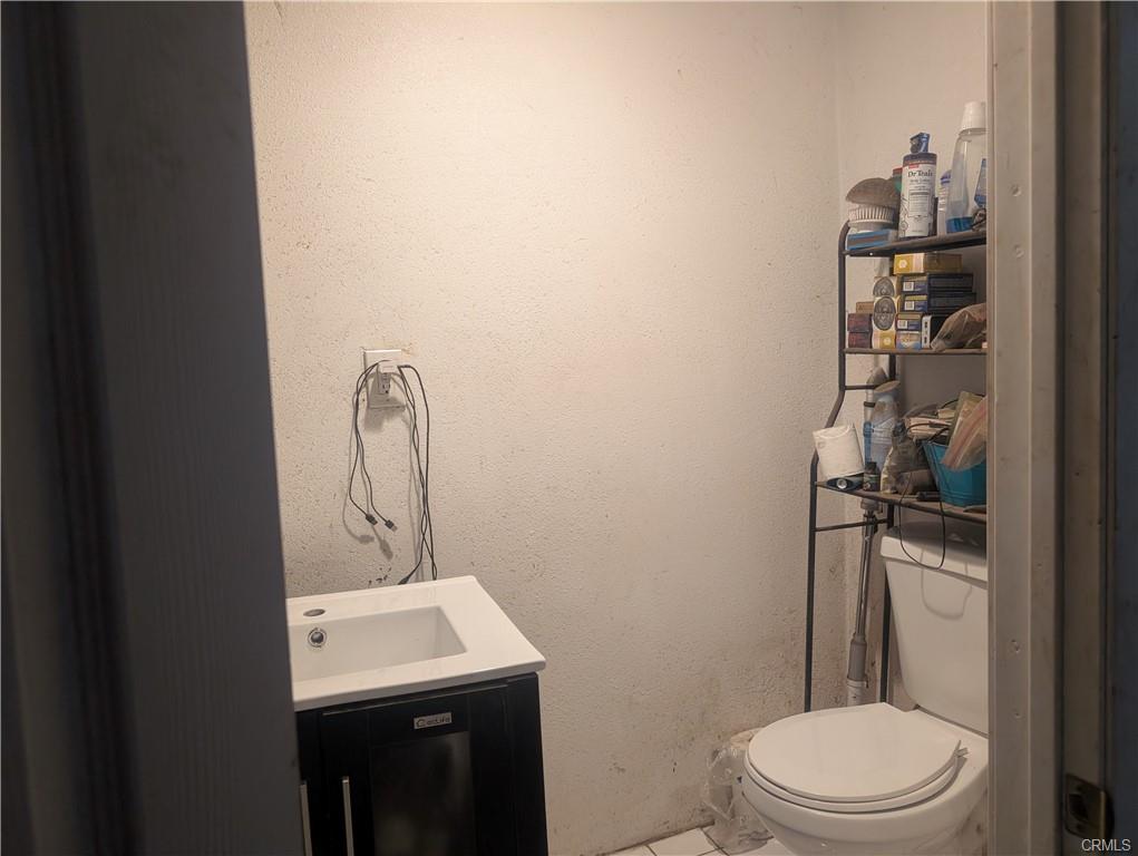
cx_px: 569
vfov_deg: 56.9
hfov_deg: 71.5
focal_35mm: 24
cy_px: 428
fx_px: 790
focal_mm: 6.9
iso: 908
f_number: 1.68
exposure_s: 1/120
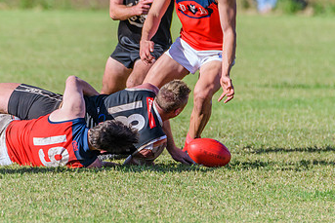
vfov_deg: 1.2
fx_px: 10929
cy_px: 102
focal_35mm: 1174
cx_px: 163
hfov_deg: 1.8
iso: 800
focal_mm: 550
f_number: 6.3
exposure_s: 1/2000
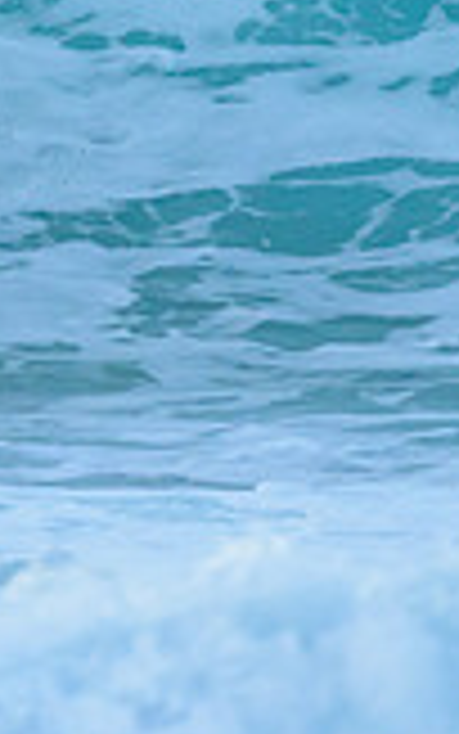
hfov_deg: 0.4
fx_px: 69250
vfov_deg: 0.6
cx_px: -534
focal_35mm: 3463
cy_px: -263
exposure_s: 1/1600
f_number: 6.3
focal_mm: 800
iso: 1800
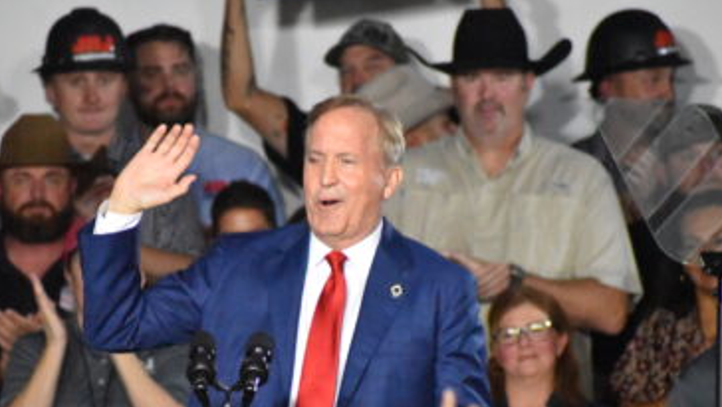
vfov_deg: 1.8
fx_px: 12658
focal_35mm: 661
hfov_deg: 3.3
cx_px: 298
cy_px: 300
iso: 12800
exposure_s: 1/500
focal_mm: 300
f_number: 6.3
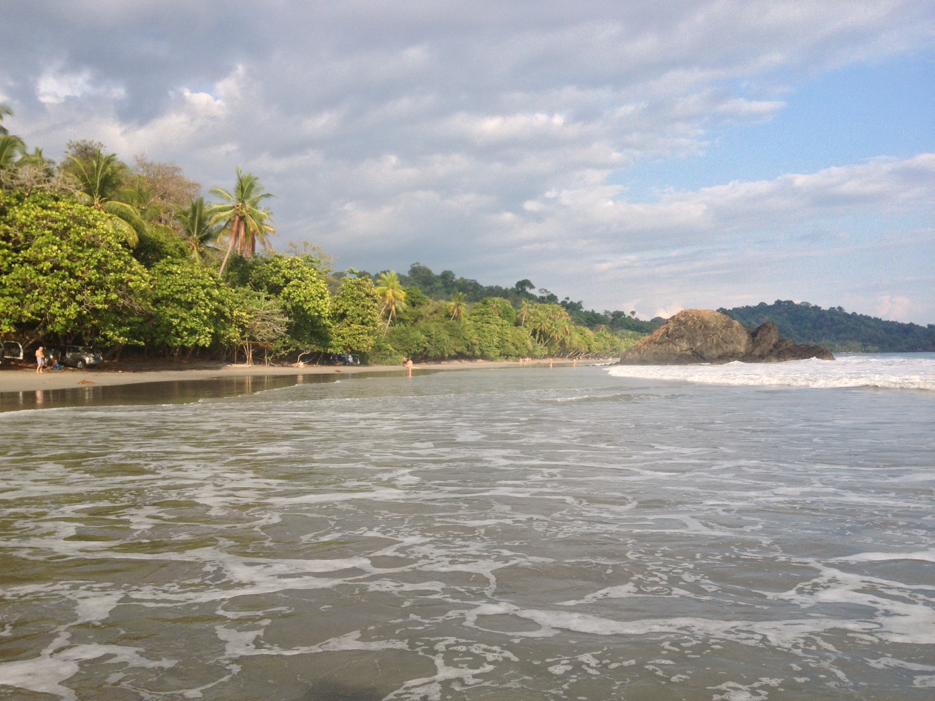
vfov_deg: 40.7
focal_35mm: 35
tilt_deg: -1.9
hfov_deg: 52.6
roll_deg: +1.8
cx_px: 468
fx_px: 945
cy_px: 350
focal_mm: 4.28
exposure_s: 1/1284
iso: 50
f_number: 2.4
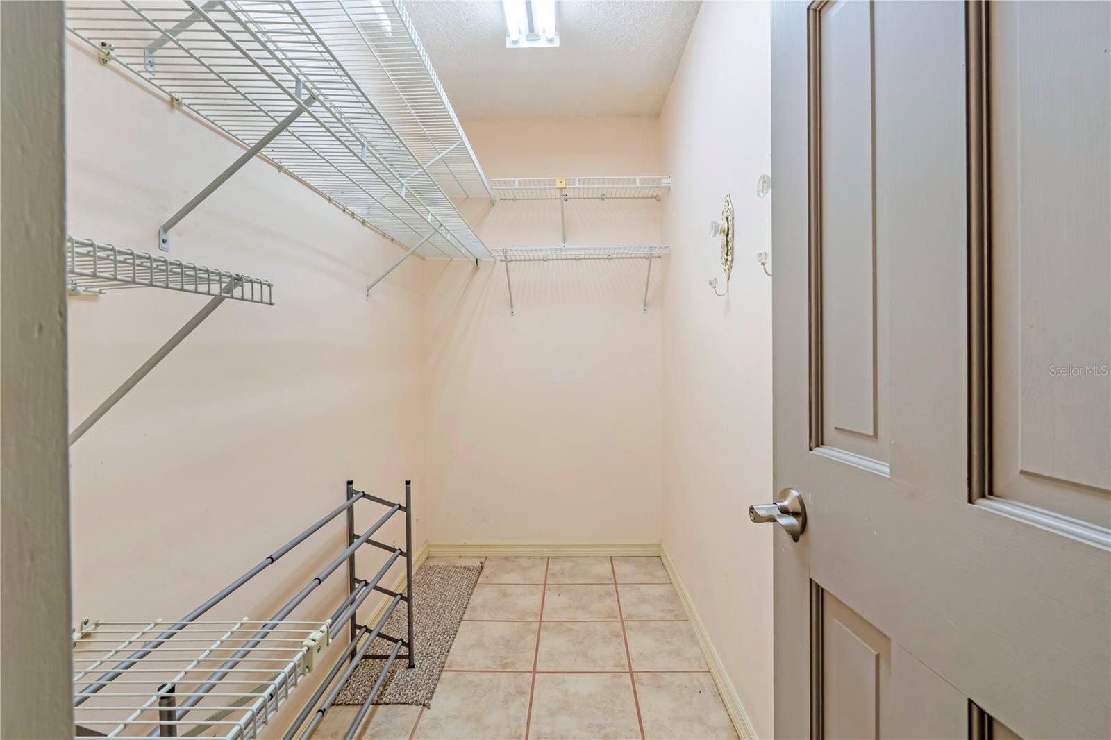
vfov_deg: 72.0
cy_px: 370
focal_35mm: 16
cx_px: 556
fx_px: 509
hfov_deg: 95.0
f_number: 9
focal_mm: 11
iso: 250
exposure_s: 1/250
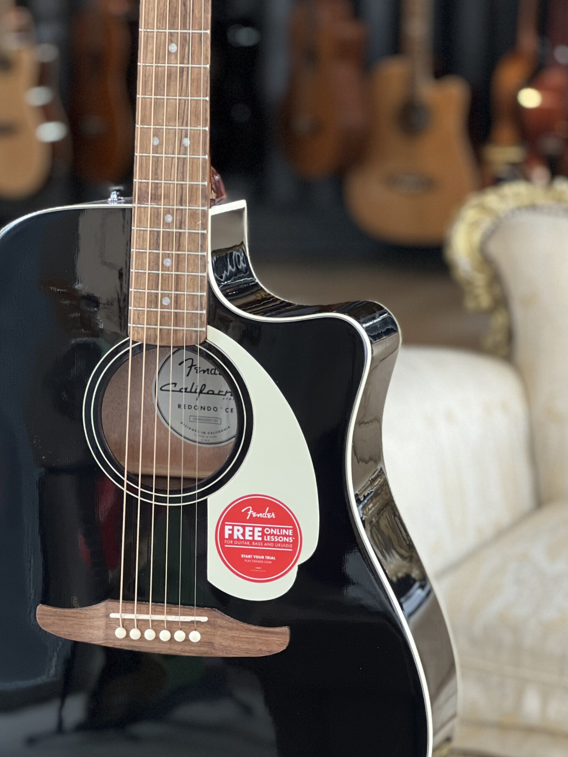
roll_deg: +1.6
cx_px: 181
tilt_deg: -15.5
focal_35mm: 109
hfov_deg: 13.6
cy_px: 501
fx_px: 2385
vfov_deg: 18.0
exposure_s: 1/40
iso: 320
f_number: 2.8
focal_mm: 9
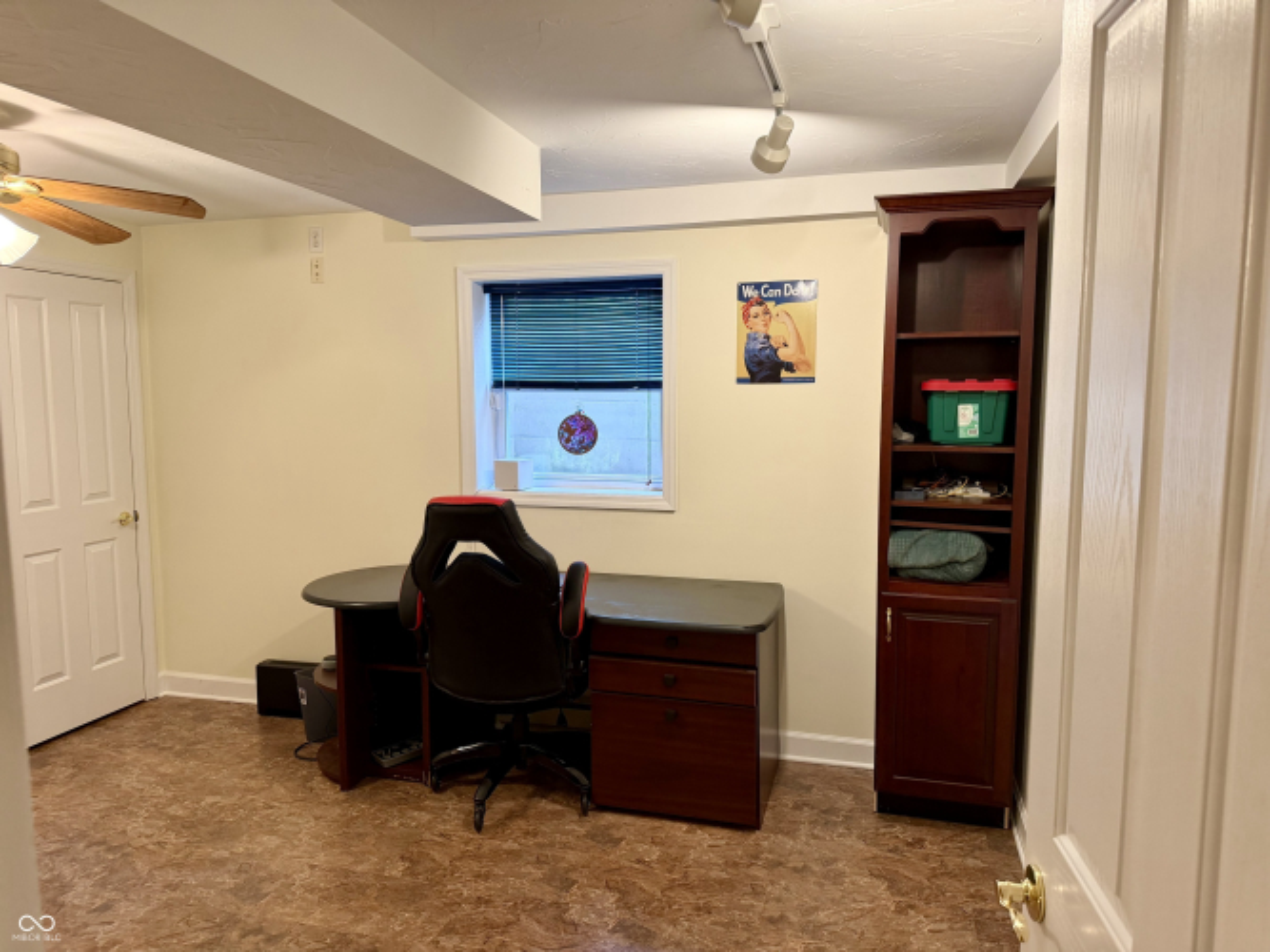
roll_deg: +0.8
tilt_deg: -6.1
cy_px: 476
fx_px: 880
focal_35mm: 24
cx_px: 635
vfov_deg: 56.8
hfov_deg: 71.6
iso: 200
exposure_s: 1/60
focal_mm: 6.76
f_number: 1.78
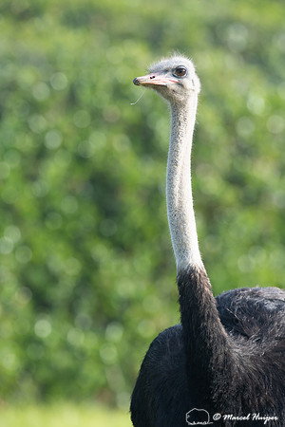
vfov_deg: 3.4
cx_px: 142
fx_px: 7124
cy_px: 214
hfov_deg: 2.3
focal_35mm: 600
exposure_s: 1/500
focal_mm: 600
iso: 800
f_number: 9
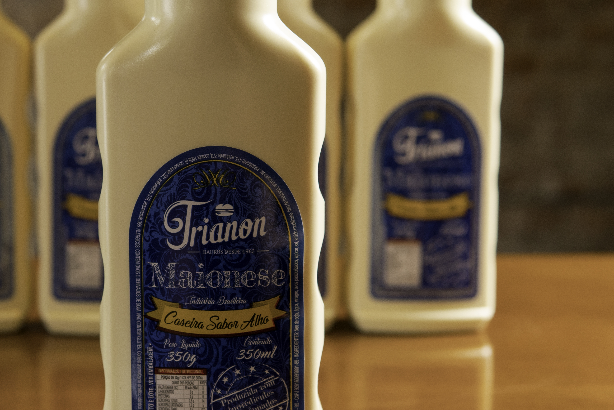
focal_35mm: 76
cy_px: 192
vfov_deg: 17.9
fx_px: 1296
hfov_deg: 26.5
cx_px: 204
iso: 640
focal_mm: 30
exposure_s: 1/100
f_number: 4
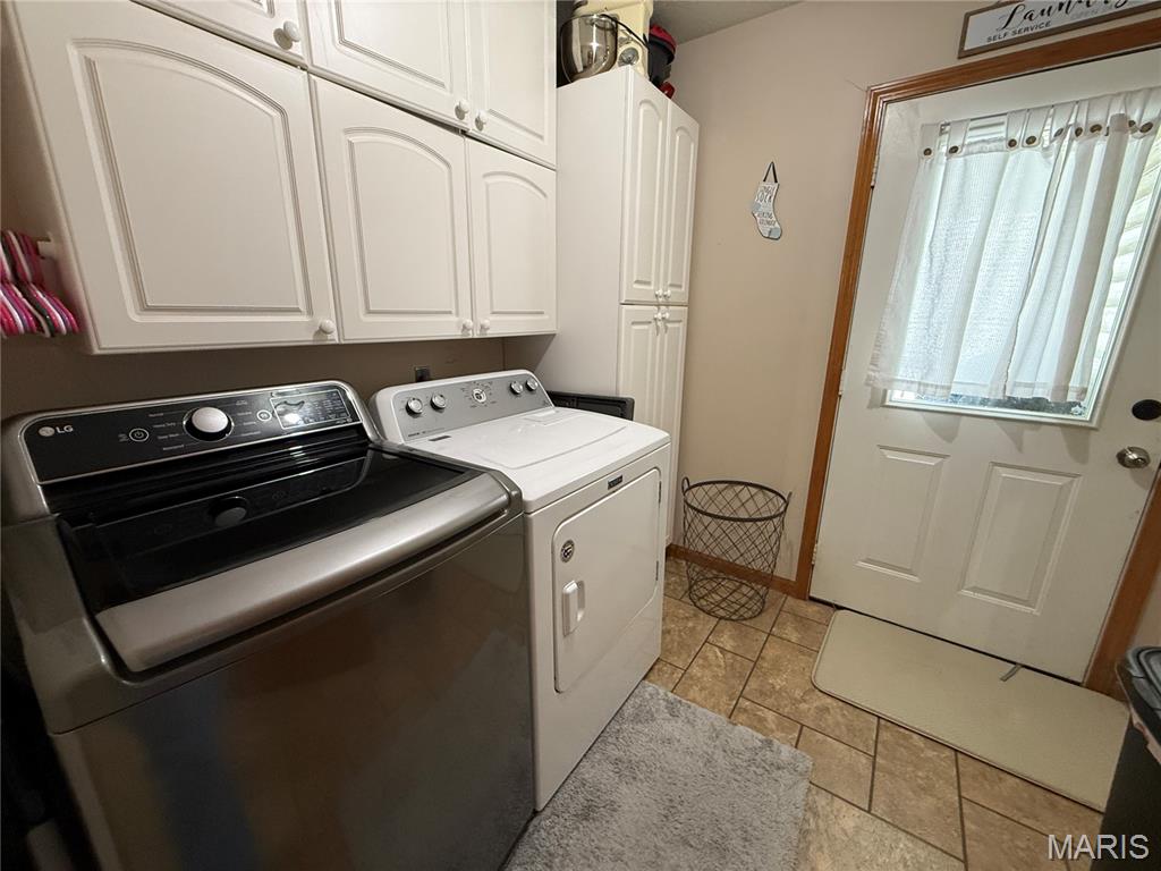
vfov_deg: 85.7
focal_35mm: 14
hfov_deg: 102.1
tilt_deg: -14.8
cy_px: 436
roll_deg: -0.3
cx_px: 580
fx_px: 470
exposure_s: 1/60
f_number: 2.2
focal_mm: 2.22
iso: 400
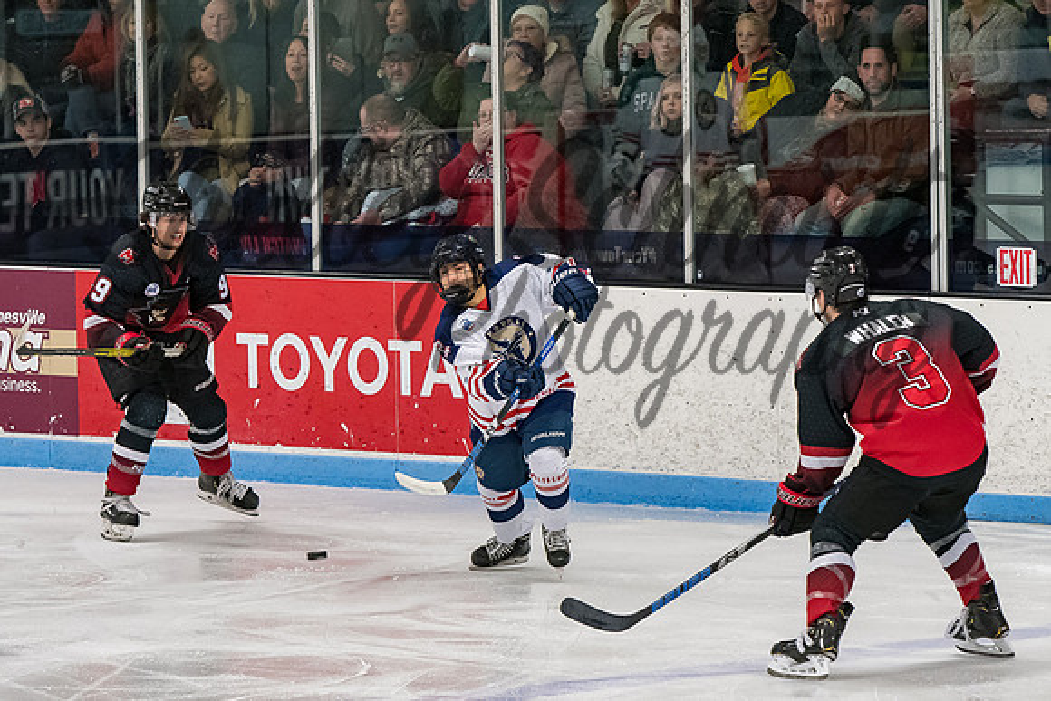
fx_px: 7972
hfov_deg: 7.5
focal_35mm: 273
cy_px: 356
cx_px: 468
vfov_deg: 5.0
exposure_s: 1/800
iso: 2500
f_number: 3.5
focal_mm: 145
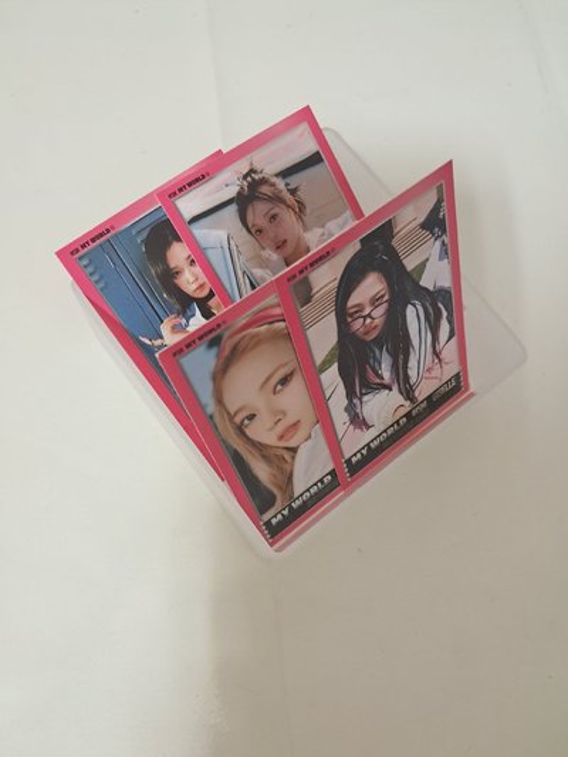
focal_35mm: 27
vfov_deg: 65.3
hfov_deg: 51.4
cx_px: 284
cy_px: 378
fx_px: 590
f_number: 1.8
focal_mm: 4
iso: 640
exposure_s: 1/33
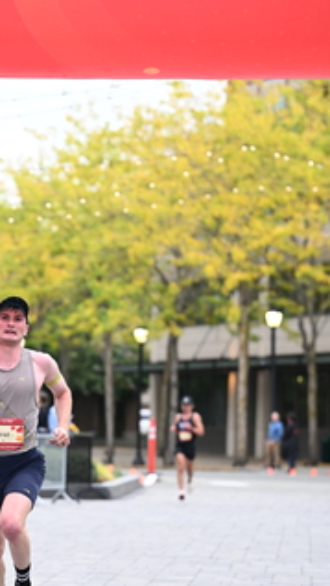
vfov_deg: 12.4
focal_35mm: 174
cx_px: 21
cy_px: 396
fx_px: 2705
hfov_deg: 7.0
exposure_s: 1/800
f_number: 2.8
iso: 1600
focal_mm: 96
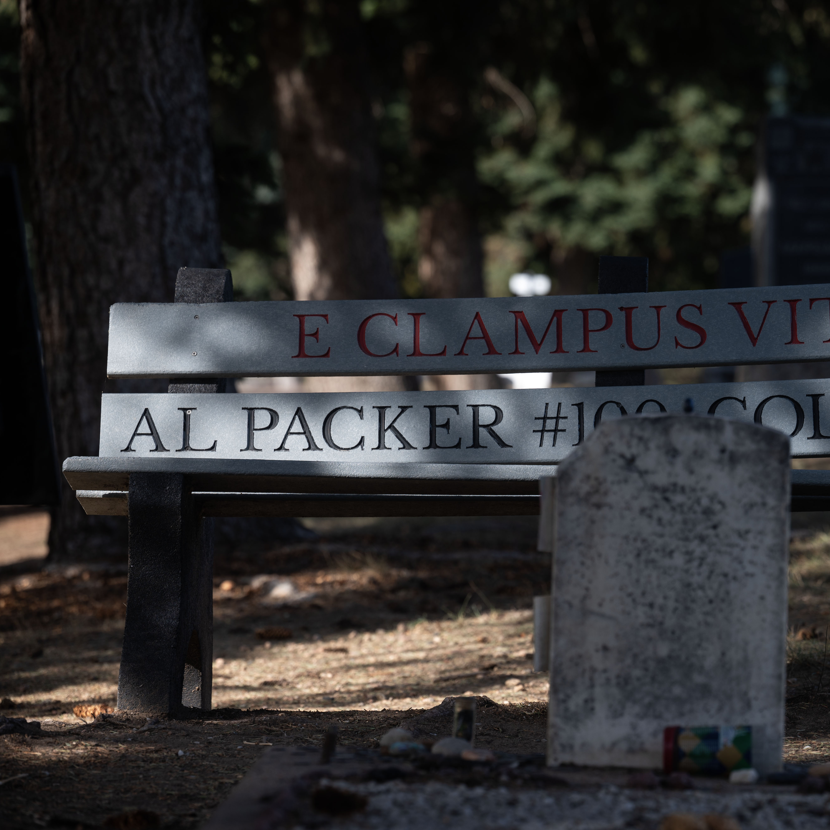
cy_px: 416
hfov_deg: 11.3
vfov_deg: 11.3
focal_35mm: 154
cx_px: 624
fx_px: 4178
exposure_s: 1/500
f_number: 4
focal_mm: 120
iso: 50
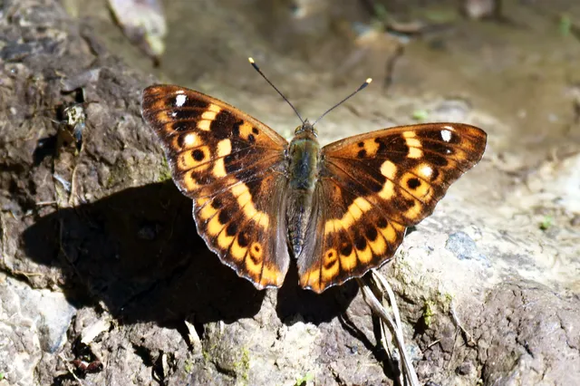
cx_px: 290
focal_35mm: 450
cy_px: 193
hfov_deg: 4.6
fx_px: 7246
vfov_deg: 3.1
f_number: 7.1
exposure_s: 1/800
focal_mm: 300
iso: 200
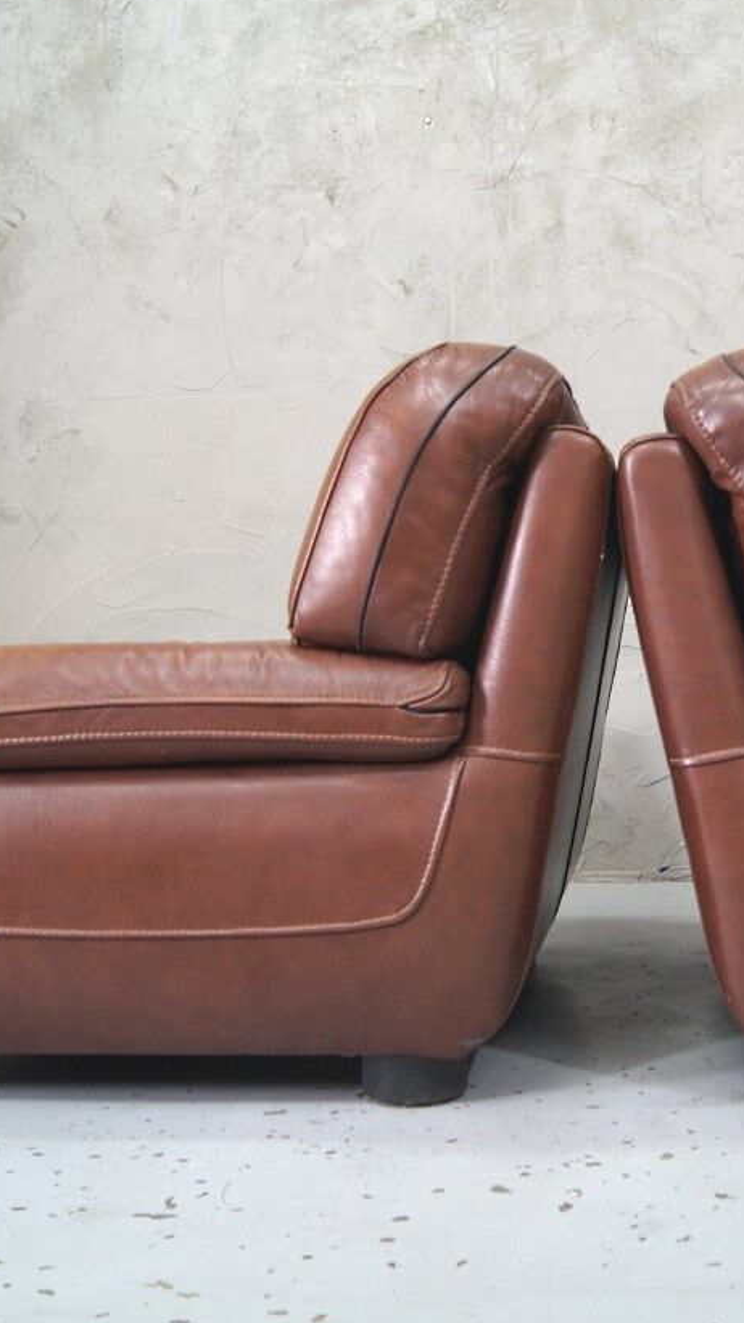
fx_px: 1509
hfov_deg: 27.0
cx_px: 626
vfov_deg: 47.4
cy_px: 658
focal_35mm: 43
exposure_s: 1/10
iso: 400
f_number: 8
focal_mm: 18
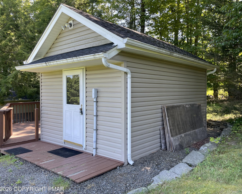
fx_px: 201
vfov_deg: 51.5
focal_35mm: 28
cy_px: 98
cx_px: 128
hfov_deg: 62.2
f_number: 1.6
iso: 32
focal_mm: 4.2
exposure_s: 1/200
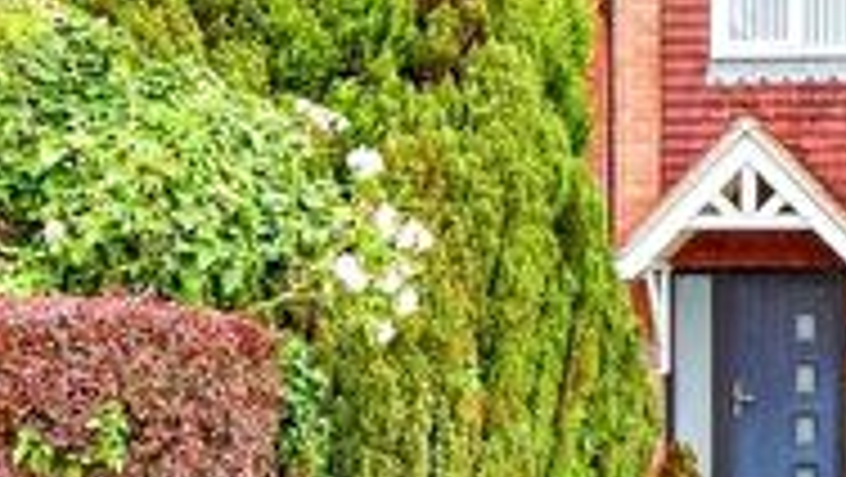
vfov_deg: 14.8
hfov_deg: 24.7
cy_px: 182
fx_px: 1841
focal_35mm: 82
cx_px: 837
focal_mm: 14
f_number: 8
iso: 400
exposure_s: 1/250
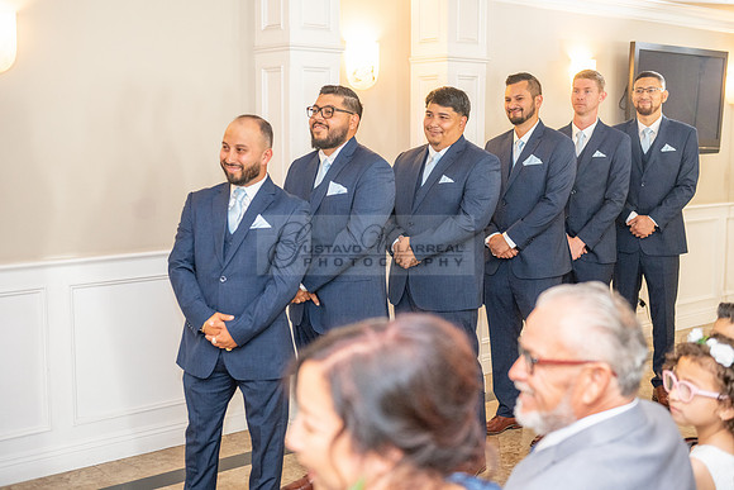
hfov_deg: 43.6
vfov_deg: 29.9
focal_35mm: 45
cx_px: 367
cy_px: 245
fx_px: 918
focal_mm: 45
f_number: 3.5
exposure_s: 1/200
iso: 1250
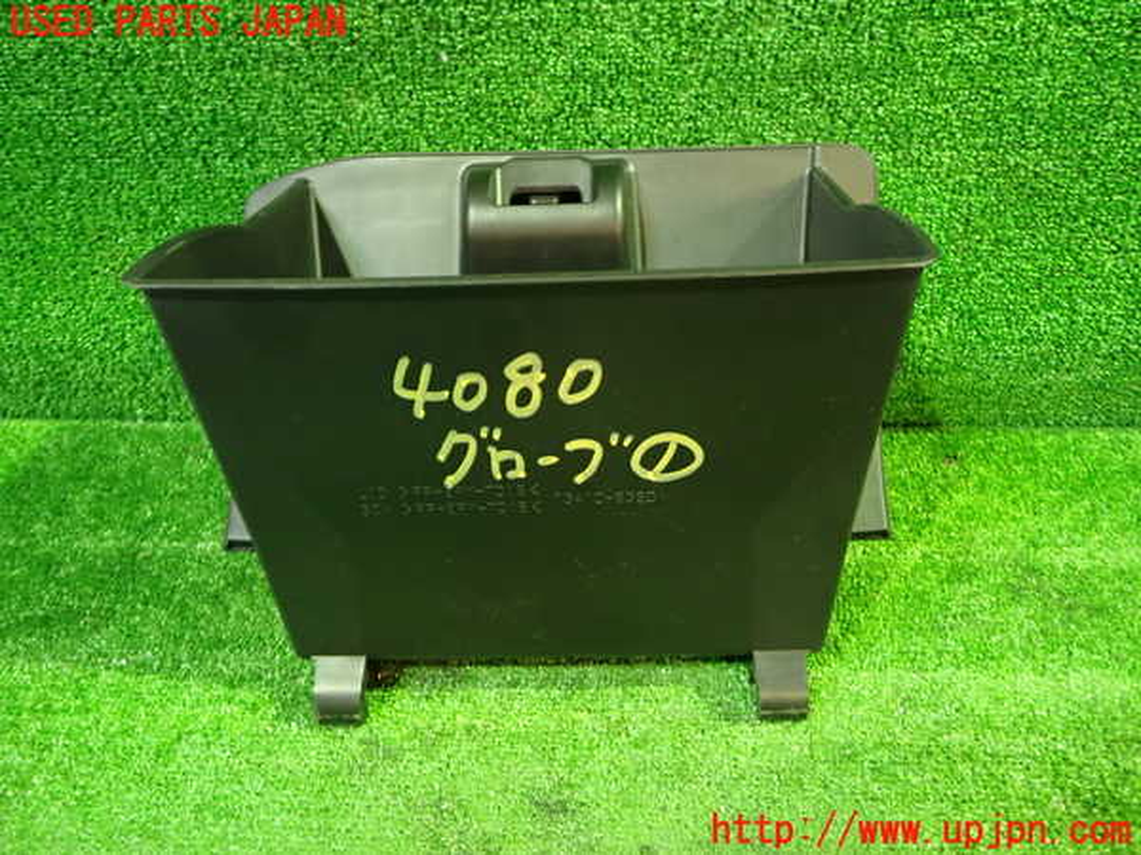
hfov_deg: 63.4
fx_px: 923
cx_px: 570
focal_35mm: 28
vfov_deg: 49.7
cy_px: 428
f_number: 2.2
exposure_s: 1/20
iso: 800
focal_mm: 5.05
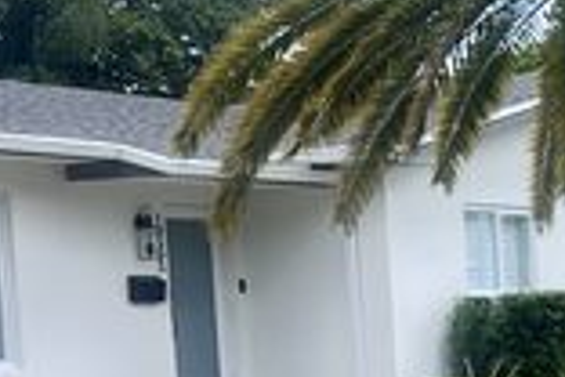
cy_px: 566
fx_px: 1632
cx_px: 761
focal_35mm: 104
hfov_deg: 18.2
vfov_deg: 12.5
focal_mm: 5.7
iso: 50
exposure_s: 1/2994
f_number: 1.5
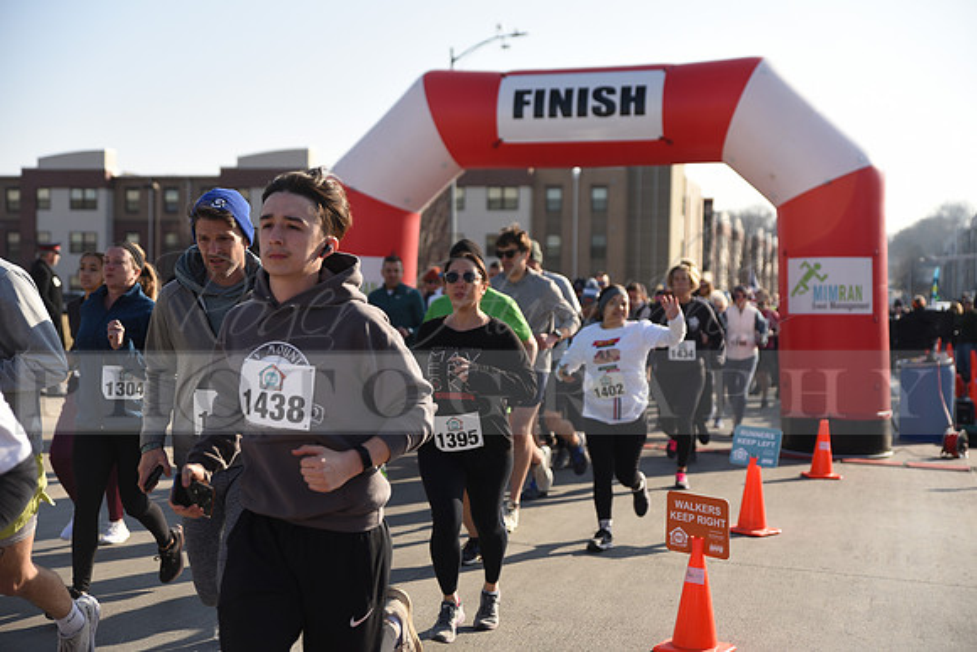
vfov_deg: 26.0
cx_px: 488
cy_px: 326
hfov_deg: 38.2
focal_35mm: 52
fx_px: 1411
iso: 100
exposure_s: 1/1250
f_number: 2.8
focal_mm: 52
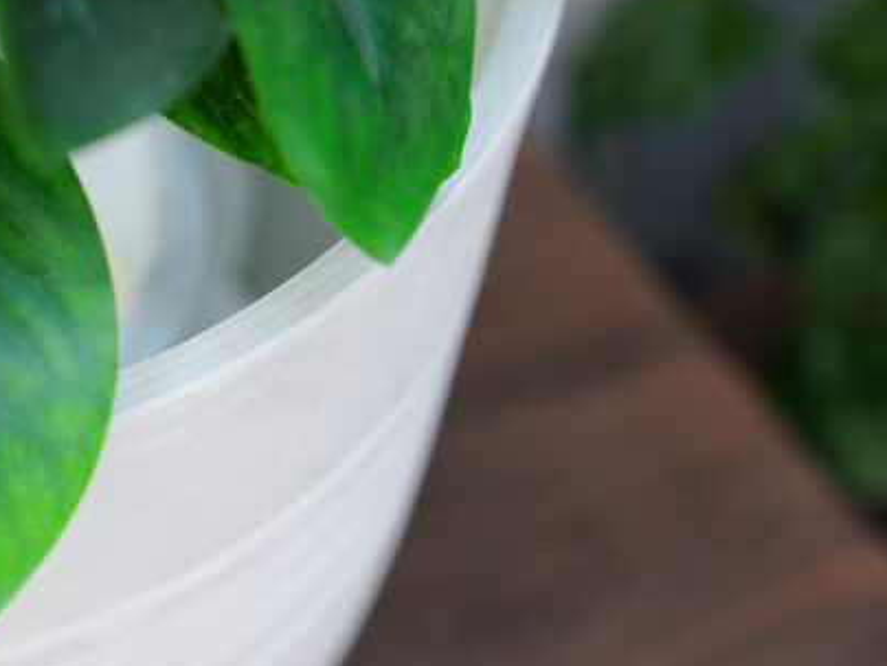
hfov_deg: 19.6
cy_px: 346
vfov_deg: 14.8
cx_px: 422
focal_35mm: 100
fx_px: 2562
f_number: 4
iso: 320
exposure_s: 1/125
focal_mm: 70
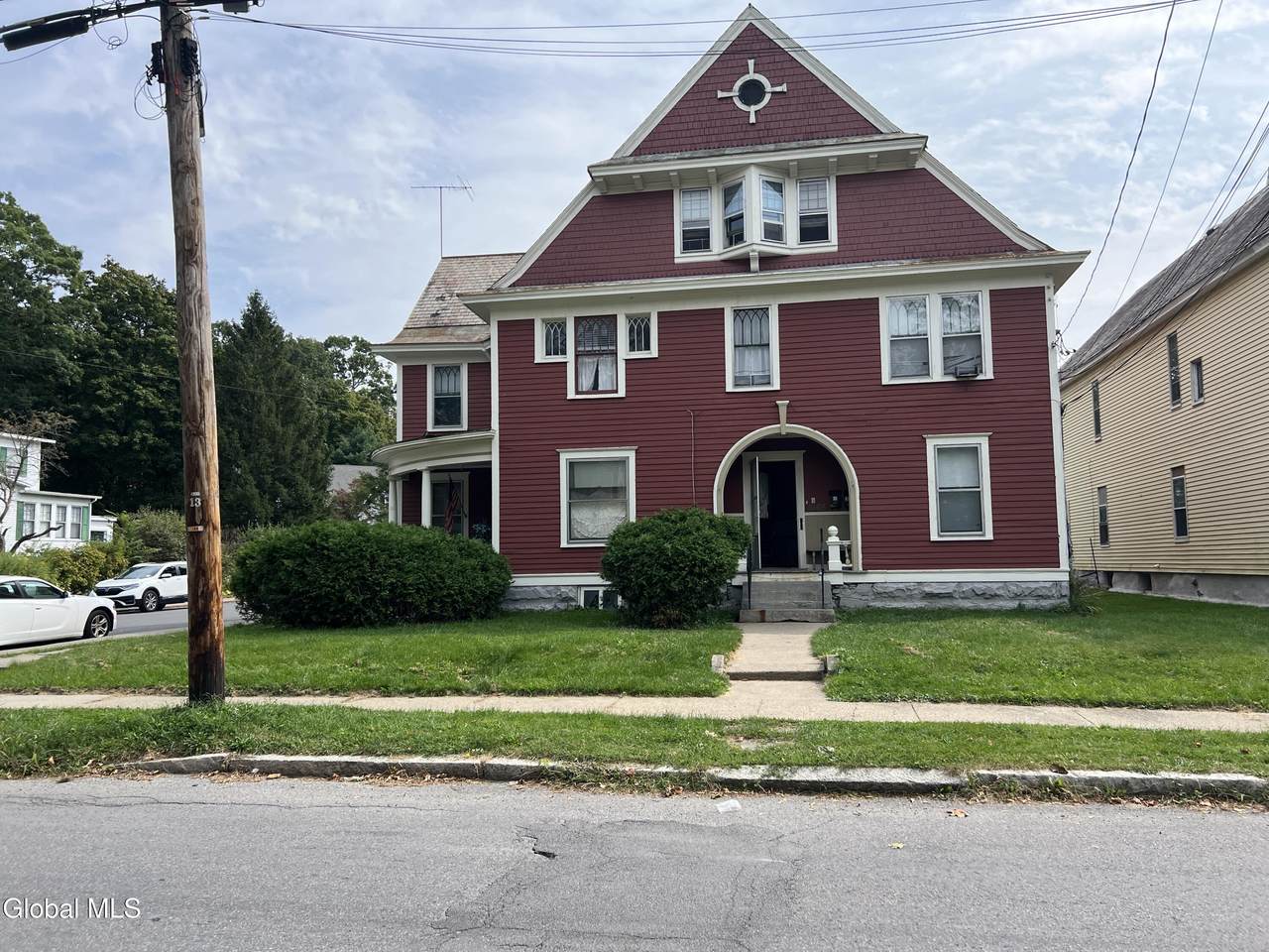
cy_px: 476
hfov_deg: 67.3
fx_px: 953
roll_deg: +1.7
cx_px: 634
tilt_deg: +5.0
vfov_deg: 53.1
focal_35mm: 26
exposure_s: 1/2353
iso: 50
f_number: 1.5
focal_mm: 5.7
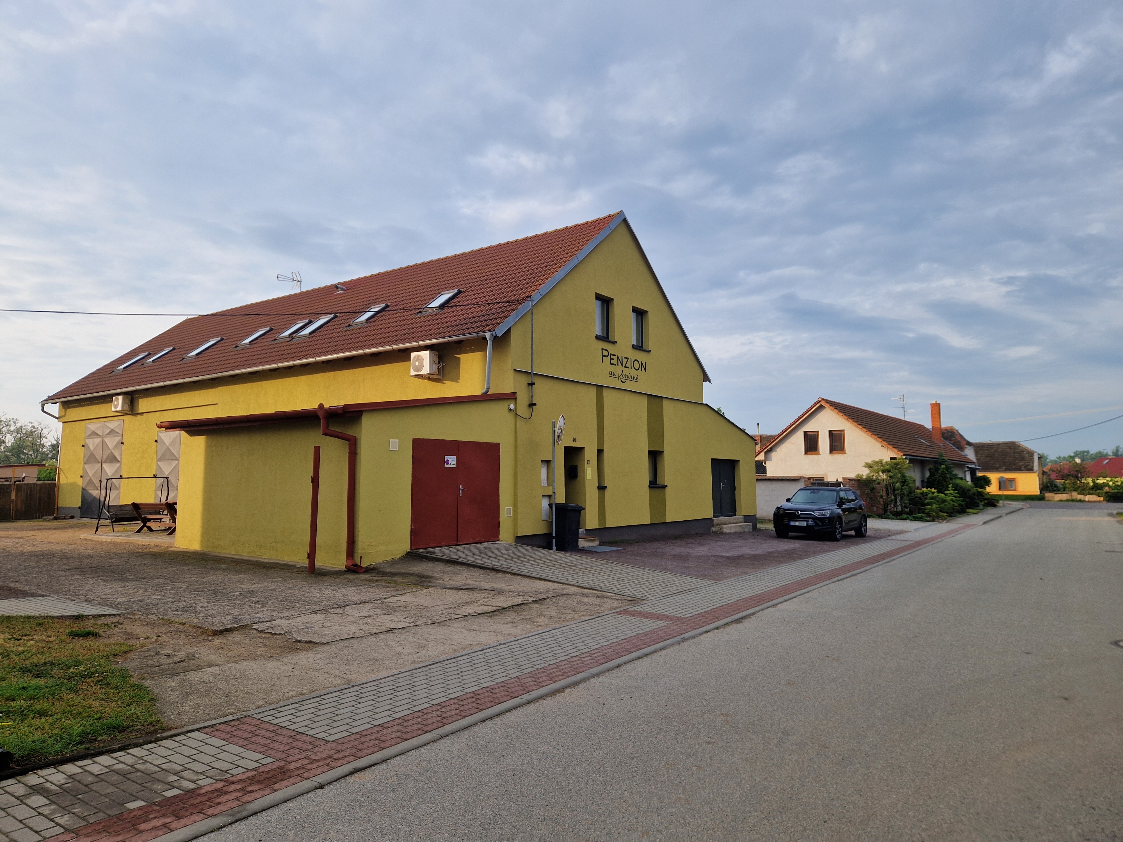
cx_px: 562
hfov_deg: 73.9
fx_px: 746
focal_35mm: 23
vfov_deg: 58.9
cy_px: 421
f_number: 1.8
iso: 50
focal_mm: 5.4
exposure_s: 1/584
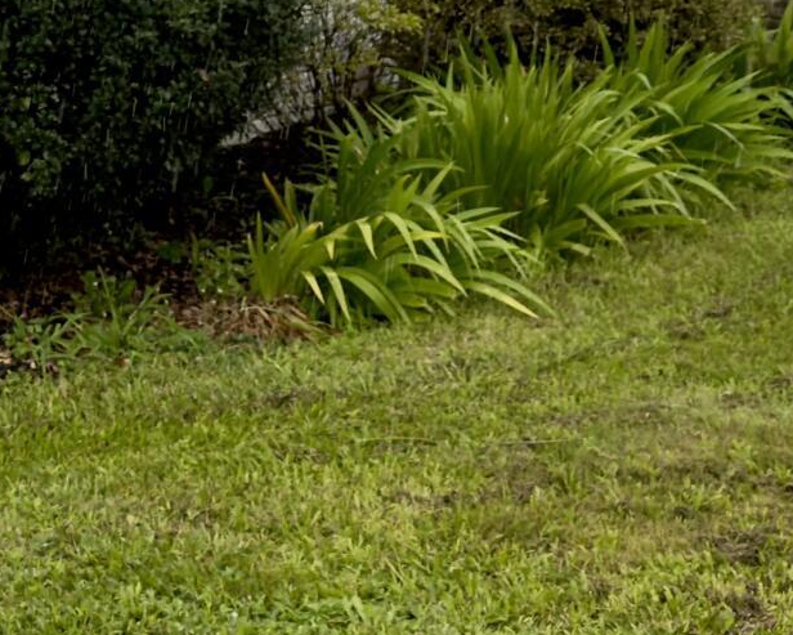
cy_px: -392
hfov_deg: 16.2
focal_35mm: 114
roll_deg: +0.3
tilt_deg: +4.3
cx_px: -158
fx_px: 2676
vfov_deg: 12.7
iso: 64
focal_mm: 6.76
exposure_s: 1/397
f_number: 1.78
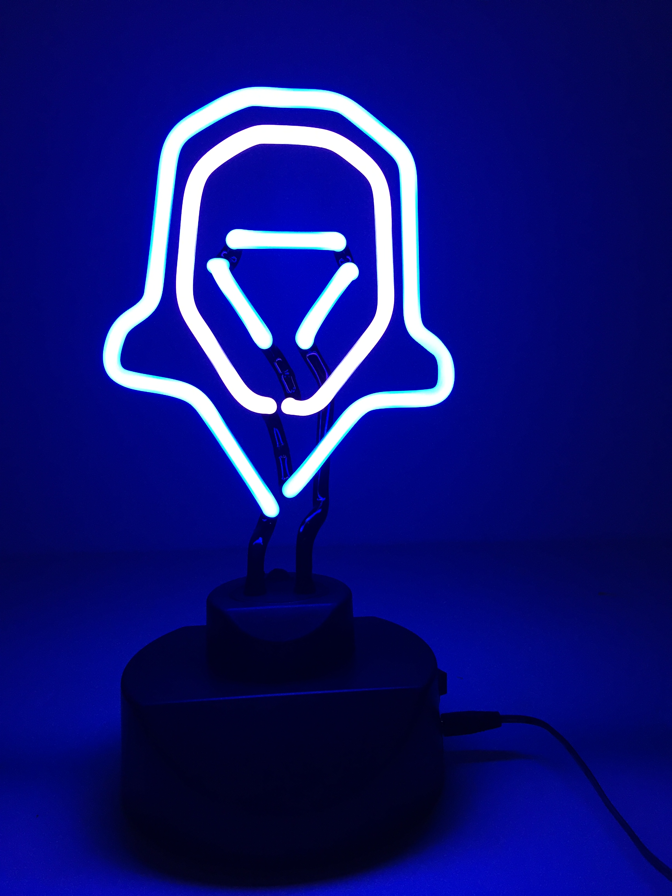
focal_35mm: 29
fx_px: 751
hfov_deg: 48.2
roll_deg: +1.8
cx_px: 336
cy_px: 448
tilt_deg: -7.3
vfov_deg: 61.7
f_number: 2.2
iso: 125
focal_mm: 4.15
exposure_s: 1/33
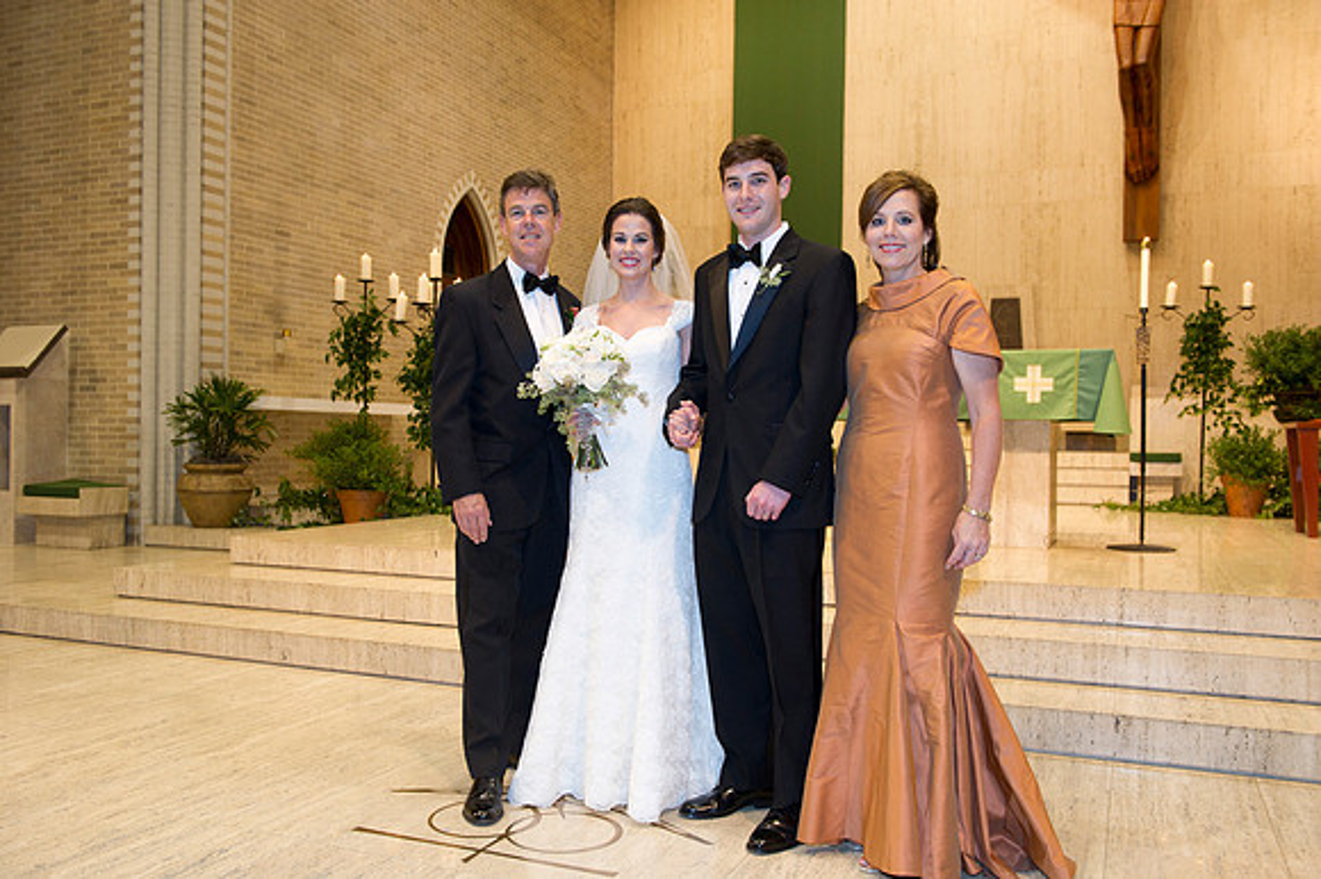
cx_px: 660
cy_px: 440
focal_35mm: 31
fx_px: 1137
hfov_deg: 60.3
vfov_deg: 42.3
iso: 1600
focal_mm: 31
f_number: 5
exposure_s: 1/60
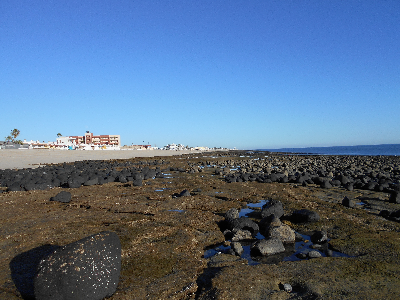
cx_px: 200
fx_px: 300
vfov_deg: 53.1
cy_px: 150
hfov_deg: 67.3
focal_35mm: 26
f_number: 3.2
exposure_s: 1/1250
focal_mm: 4.6
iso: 80
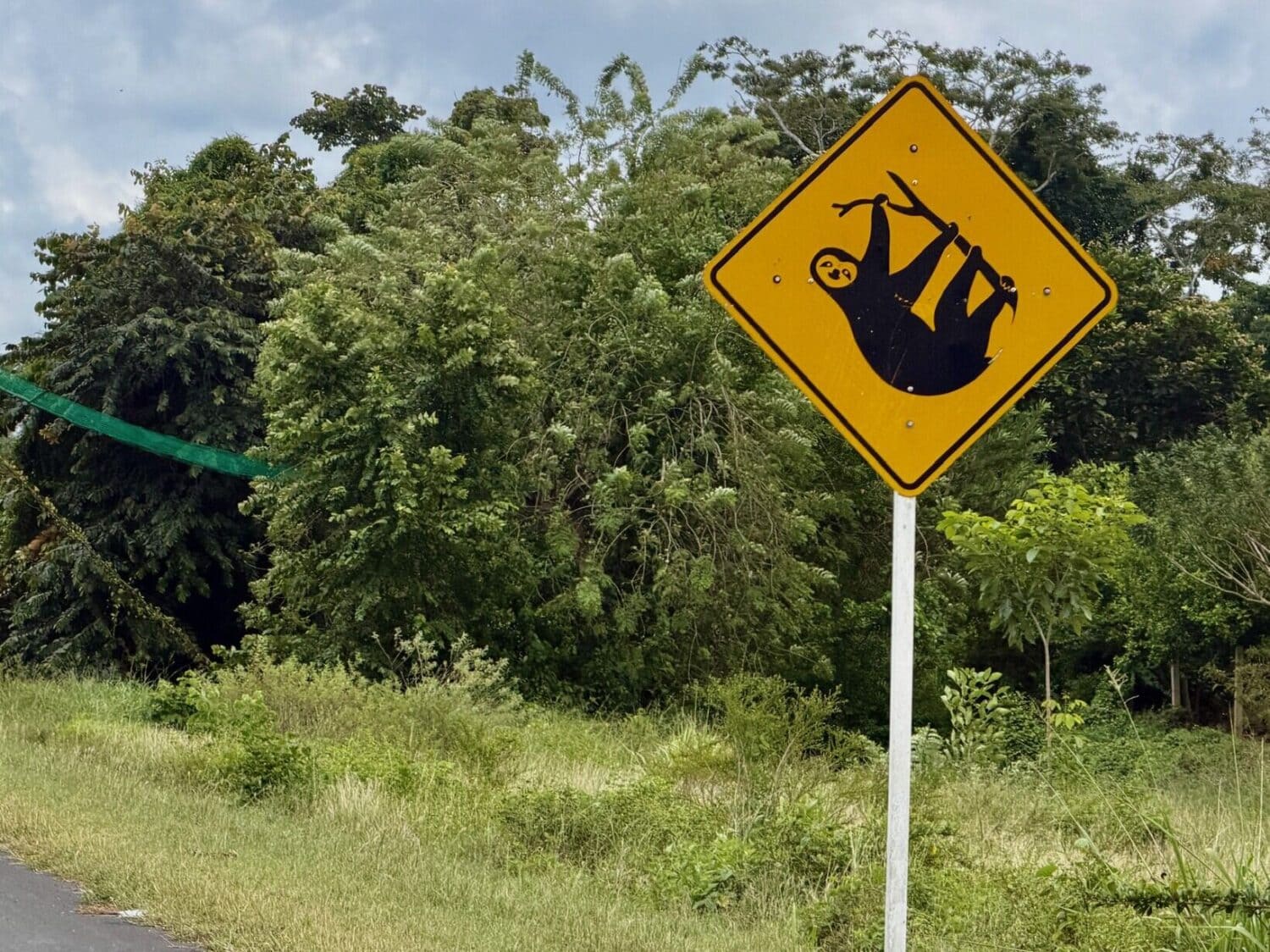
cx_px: 635
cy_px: 476
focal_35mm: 100
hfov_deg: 19.6
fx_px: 3668
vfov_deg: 14.8
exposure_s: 1/631
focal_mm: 16.89
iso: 32
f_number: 2.8
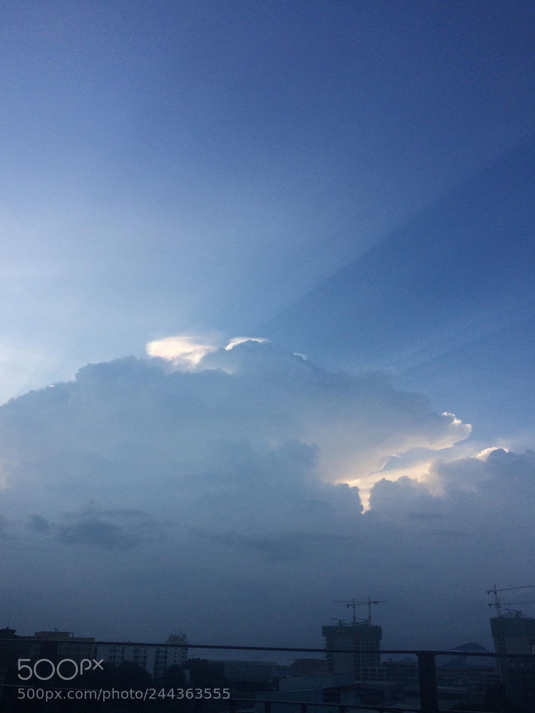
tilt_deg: +23.2
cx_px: 266
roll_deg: -0.6
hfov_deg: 46.8
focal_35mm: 30
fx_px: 618
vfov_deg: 60.0
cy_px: 361
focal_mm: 4.15
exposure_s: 1/398
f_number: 2.2
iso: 32
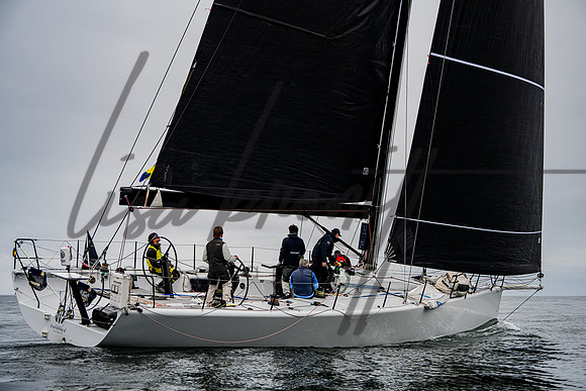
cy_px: 195
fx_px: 986
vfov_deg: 22.4
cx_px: 300
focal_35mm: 61
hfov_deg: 33.1
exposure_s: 1/2500
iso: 800
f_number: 6.3
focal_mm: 58
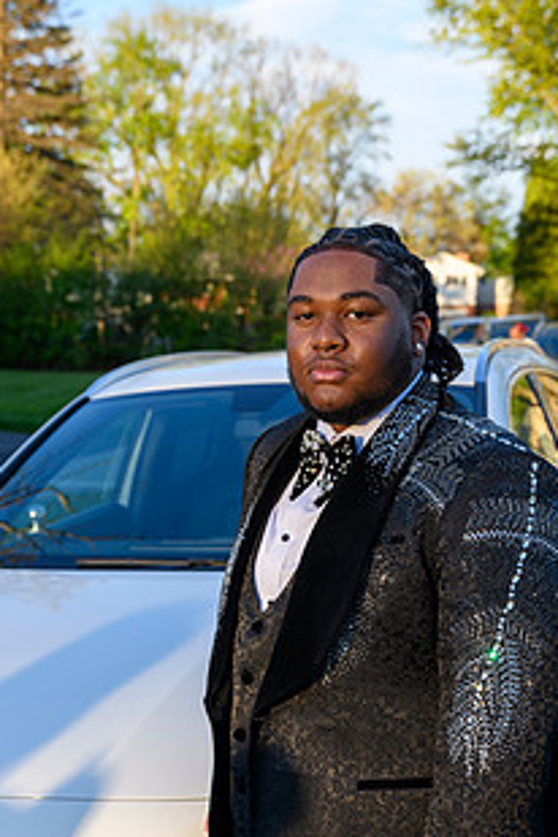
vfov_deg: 31.3
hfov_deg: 21.2
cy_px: 512
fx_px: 1488
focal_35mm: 64
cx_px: 306
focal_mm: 44
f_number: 4.5
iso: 125
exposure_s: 1/250
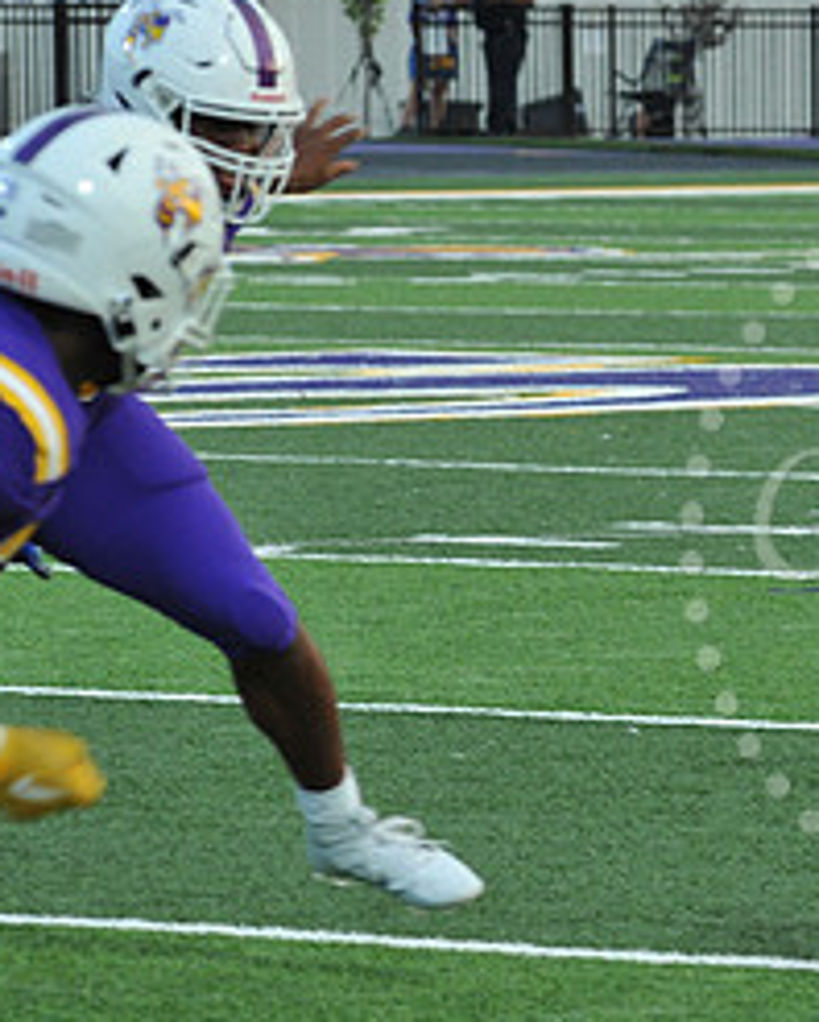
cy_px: 538
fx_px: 11318
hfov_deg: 4.1
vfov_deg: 5.2
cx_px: 1075
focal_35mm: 374
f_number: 8
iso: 1600
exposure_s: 1/400
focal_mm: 170
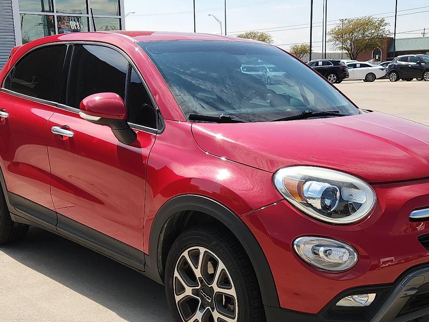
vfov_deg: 42.4
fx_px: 409
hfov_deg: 55.3
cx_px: 229
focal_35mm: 33
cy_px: 214
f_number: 1.8
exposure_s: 1/1429
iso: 50
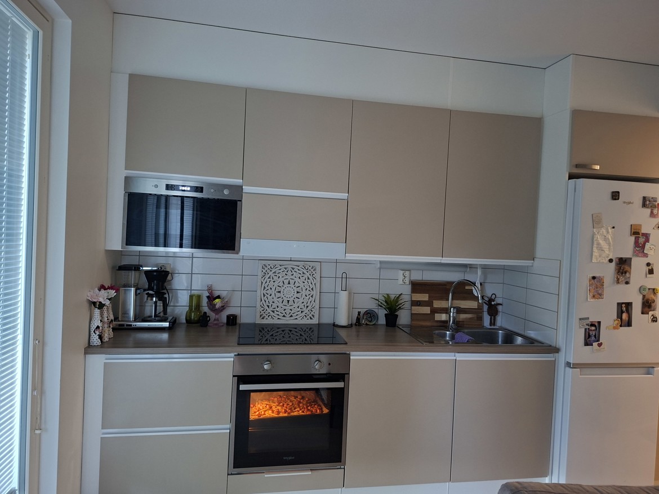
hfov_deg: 73.9
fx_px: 438
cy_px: 247
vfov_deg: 58.9
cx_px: 330
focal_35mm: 23
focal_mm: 5.54
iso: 320
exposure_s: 1/25
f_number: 1.8
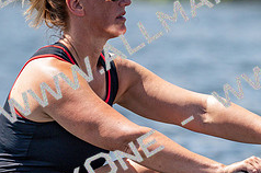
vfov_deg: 1.3
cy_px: 126
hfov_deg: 2.0
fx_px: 7602
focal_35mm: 1050
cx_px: 132
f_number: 6.3
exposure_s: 1/2000
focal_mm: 430
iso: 400
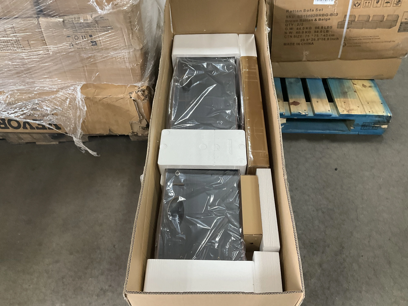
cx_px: 204
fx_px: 342
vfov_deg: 48.2
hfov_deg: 61.7
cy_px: 153
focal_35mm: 29
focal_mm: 3
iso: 200
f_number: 1.8
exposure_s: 1/60
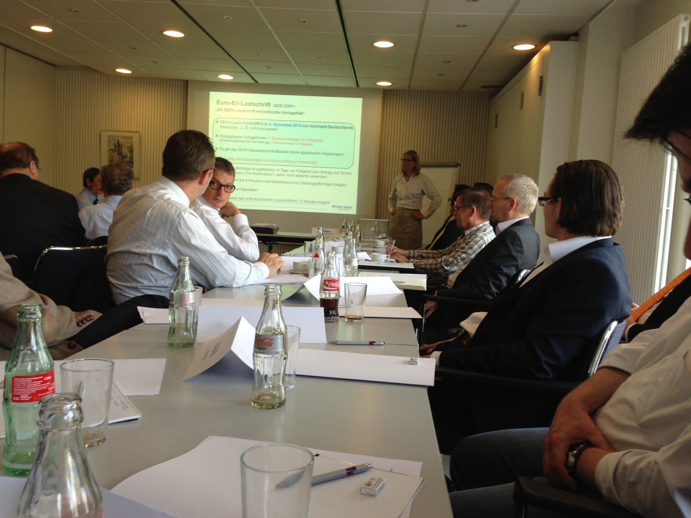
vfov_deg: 42.9
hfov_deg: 55.4
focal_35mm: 33
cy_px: 259
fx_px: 659
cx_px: 346
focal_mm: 4.13
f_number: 2.4
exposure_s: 1/40
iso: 50
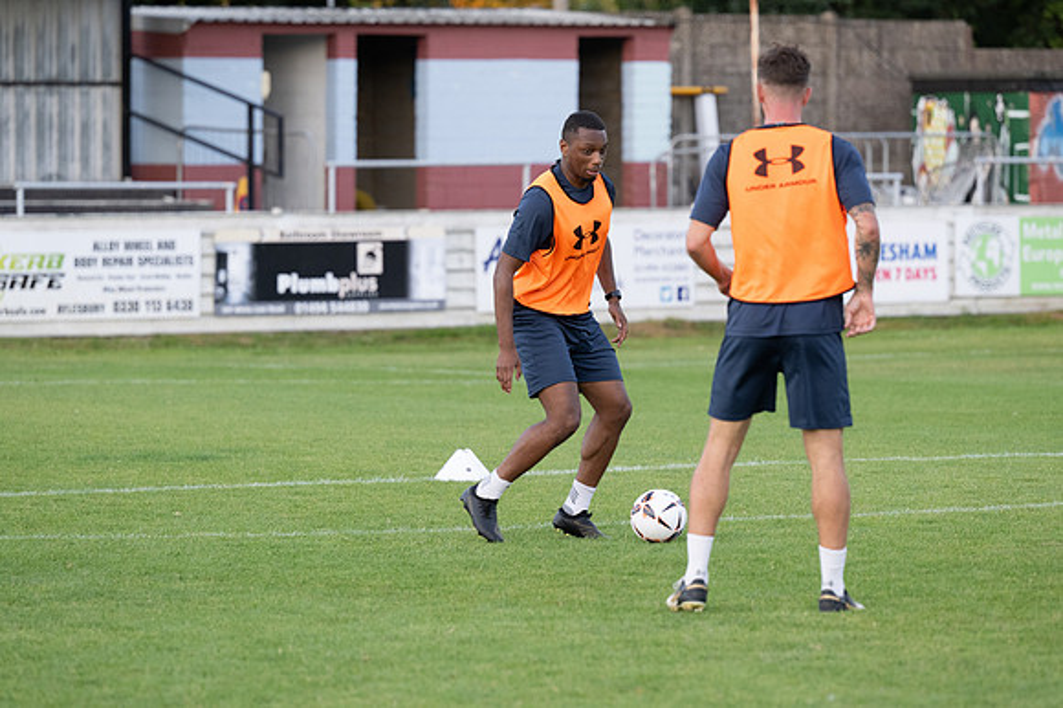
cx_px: 532
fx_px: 6846
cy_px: 354
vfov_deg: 5.9
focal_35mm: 232
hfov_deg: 8.9
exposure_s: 1/500
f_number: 3.2
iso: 1000
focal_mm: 155
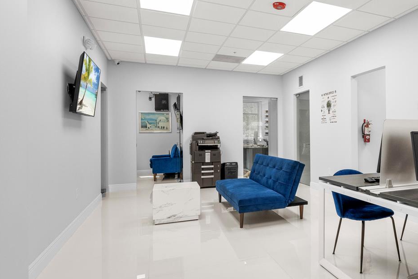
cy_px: 125
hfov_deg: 66.9
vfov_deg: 53.0
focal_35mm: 24
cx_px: 334
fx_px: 279
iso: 500
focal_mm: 14
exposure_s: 1/50
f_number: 8
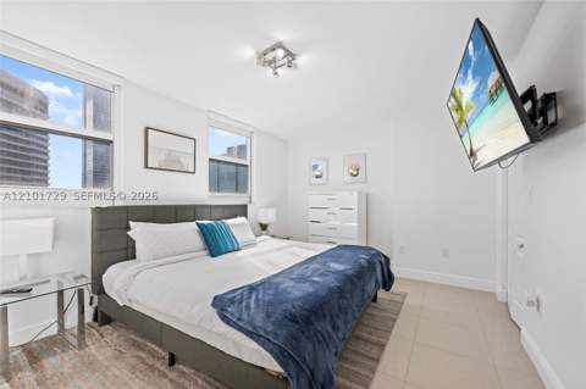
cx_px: 293
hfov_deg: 104.3
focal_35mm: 14
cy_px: 194
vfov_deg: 81.1
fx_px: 228
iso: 64
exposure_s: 1/10
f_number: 8
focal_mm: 14
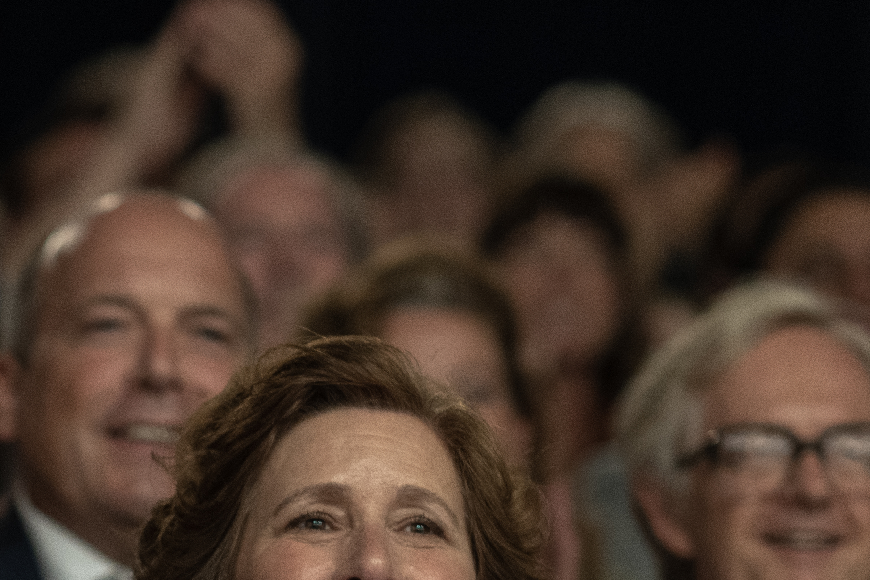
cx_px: -120
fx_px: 7394
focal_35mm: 306
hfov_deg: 6.7
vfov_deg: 4.5
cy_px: 975
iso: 800
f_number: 1.8
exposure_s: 1/320
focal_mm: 85
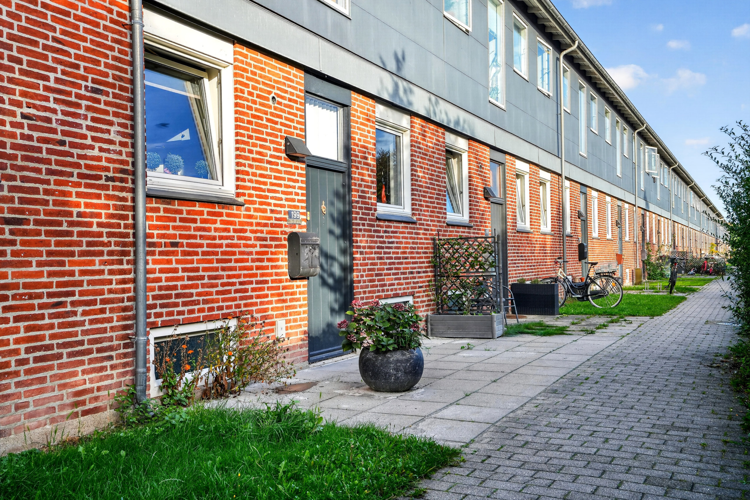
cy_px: 250
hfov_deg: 54.4
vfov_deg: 37.8
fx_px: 729
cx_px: 375
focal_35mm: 35
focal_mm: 35
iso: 400
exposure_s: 1/60
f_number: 8
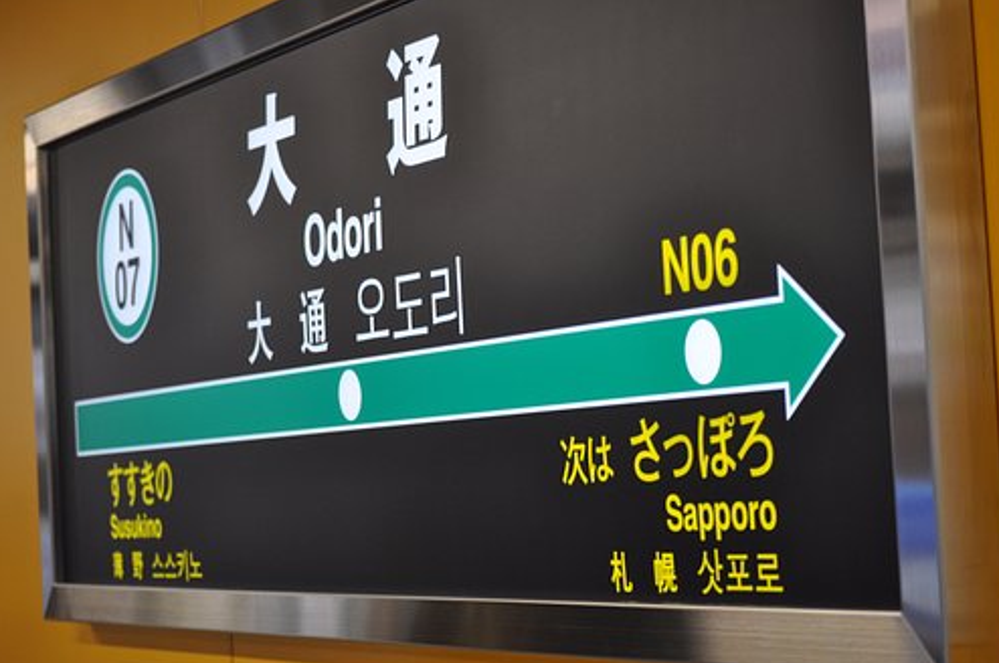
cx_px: 512
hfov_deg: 23.8
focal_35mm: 86
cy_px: 327
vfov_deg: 15.9
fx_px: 2370
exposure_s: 1/60
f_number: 4
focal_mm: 55
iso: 720
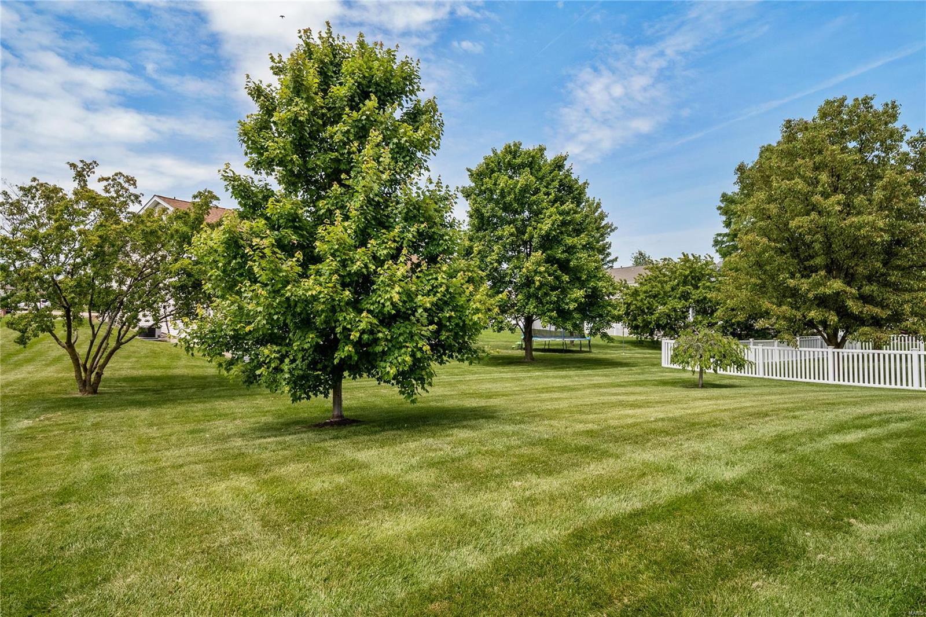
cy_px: 308
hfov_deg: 78.6
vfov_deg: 57.2
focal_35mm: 22
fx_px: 566
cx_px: 463
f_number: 6.3
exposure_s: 1/1250
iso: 400
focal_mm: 11
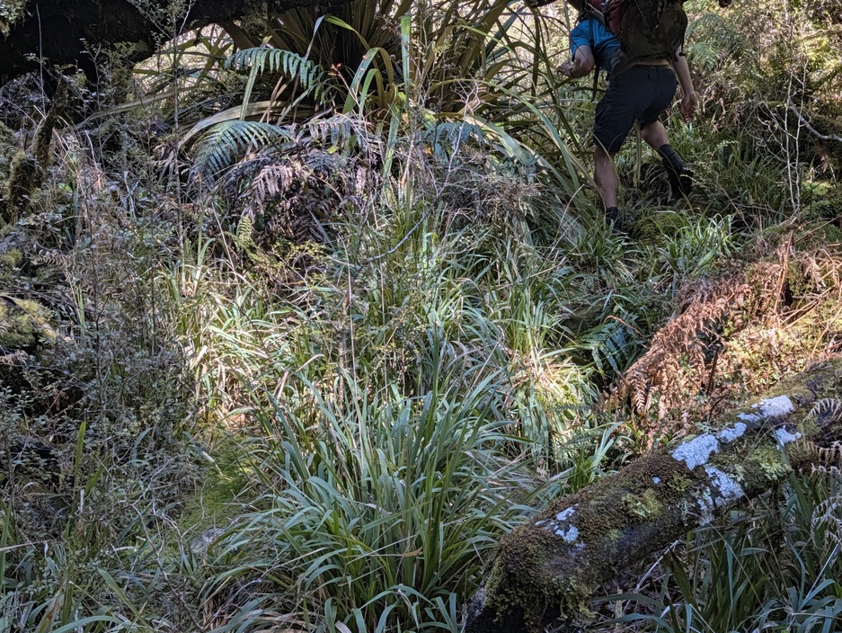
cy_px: 211
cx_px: 628
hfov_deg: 44.3
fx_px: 998
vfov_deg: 34.8
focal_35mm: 41
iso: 20
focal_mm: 6.9
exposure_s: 1/172
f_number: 1.68
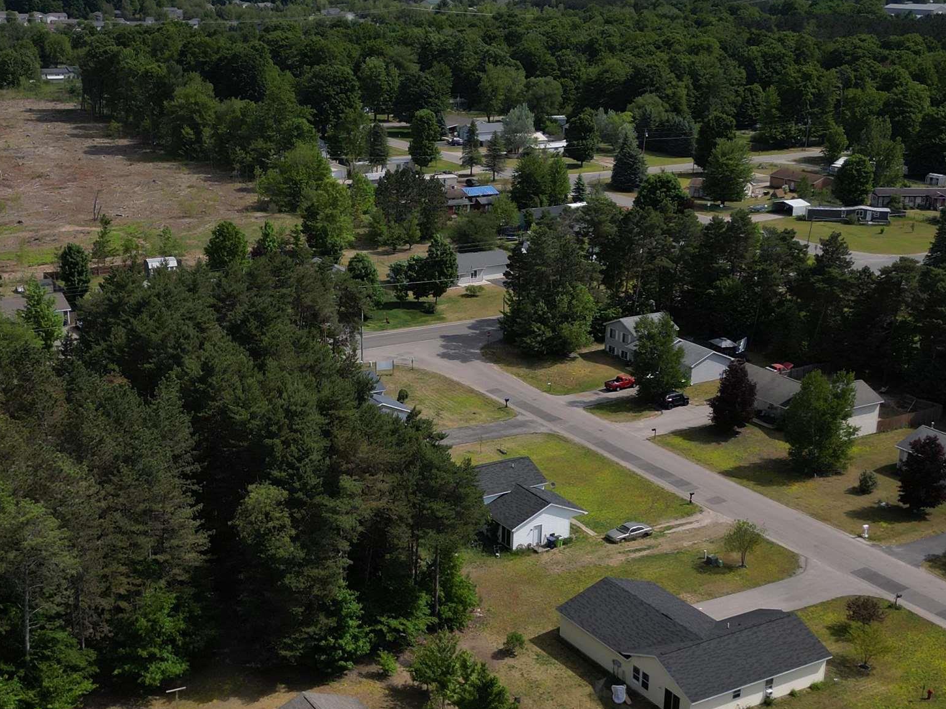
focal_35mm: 48
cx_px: 448
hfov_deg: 39.6
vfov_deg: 30.2
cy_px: 430
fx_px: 1312
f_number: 1.7
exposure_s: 1/320
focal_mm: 6.72
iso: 100
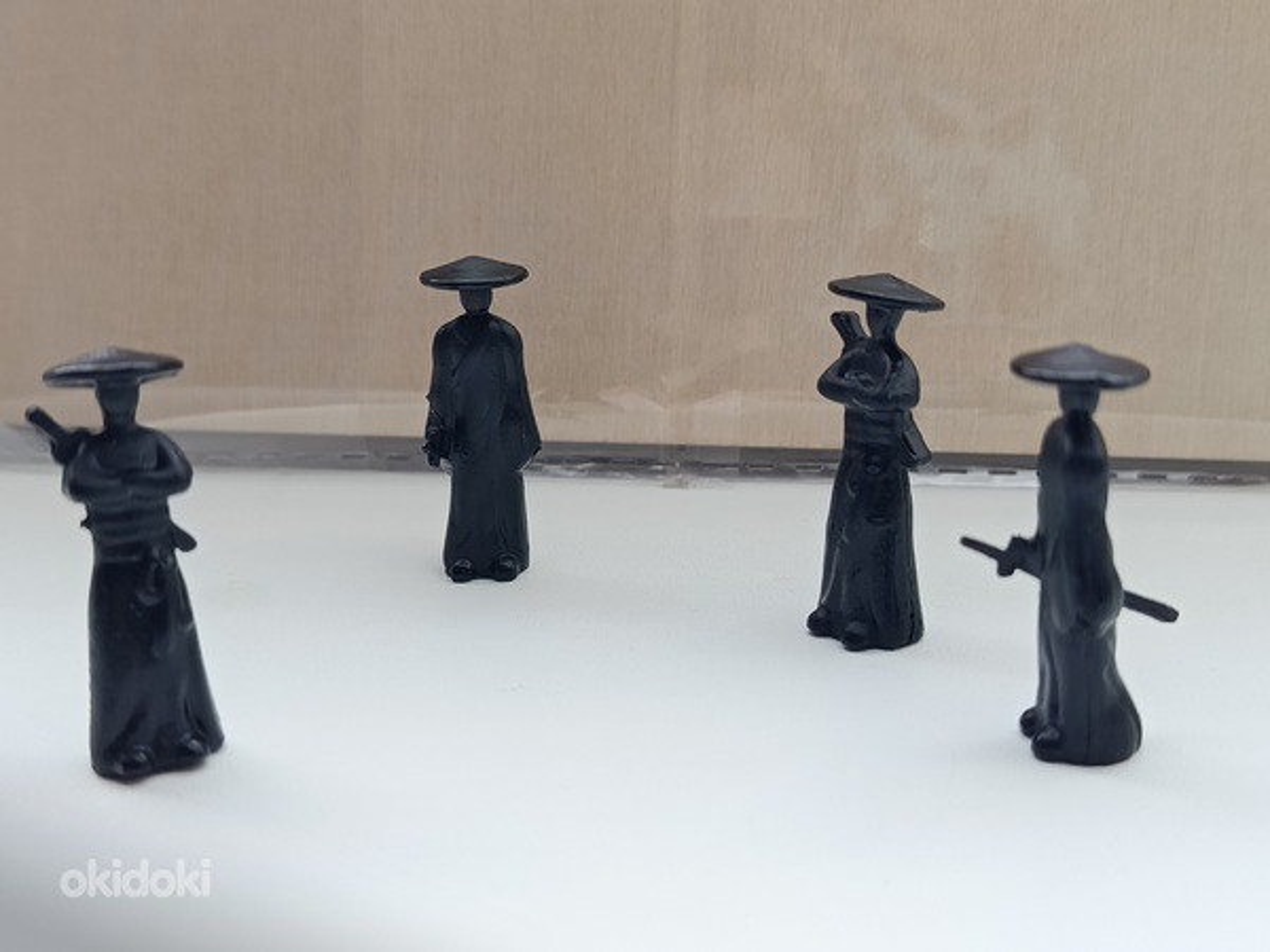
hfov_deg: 39.7
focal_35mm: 48
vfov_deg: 30.3
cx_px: 635
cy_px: 476
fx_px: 1761
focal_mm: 5.24
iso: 229
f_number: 1.7
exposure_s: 1/100
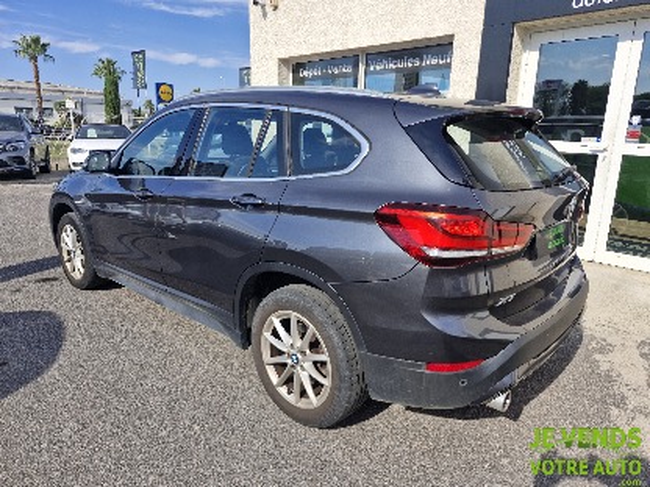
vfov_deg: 58.9
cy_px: 244
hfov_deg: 73.9
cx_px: 325
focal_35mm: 23
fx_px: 432
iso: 50
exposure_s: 1/1516
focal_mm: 5.54
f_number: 1.8
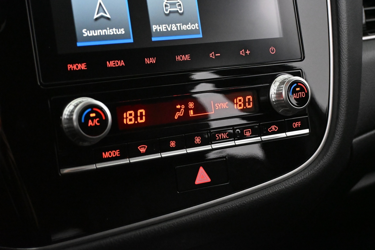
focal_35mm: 64
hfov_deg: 31.2
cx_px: 188
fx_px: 672
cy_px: 125
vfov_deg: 21.1
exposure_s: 1/60
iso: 11400
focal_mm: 43
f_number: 6
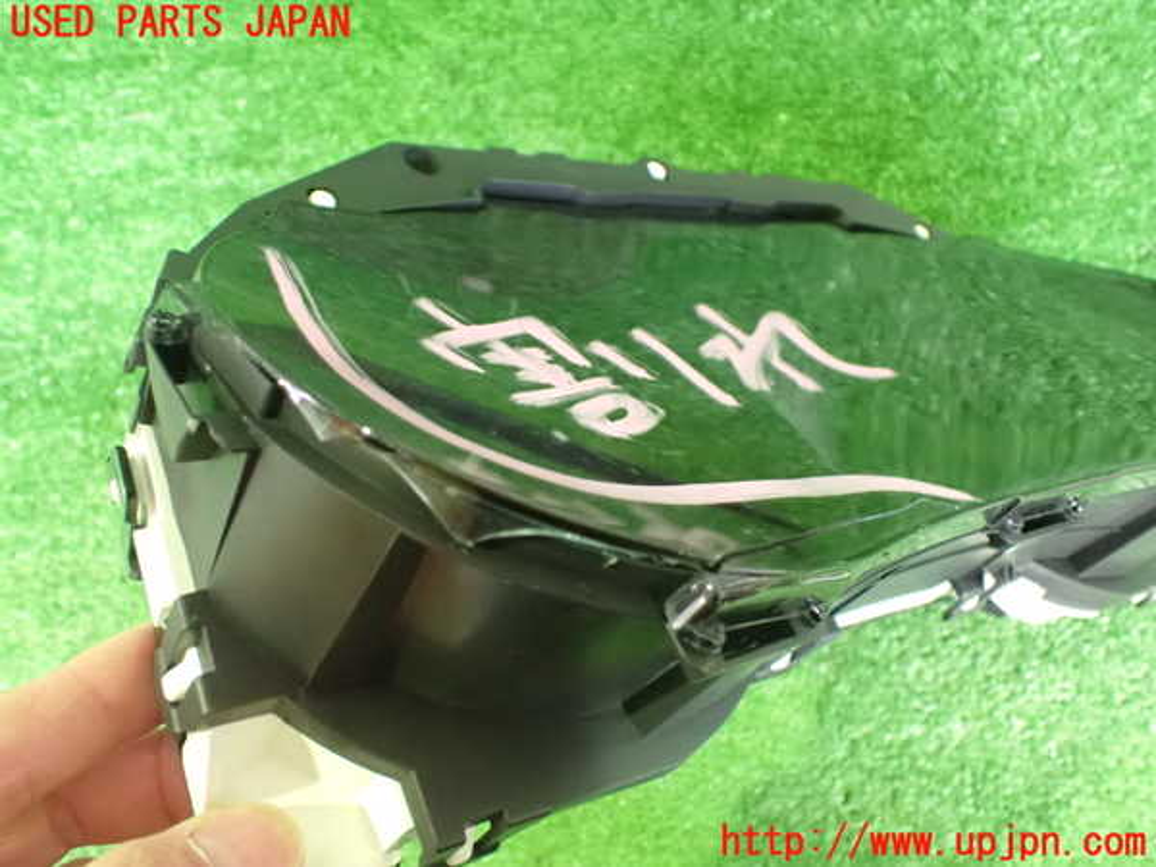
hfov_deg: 60.0
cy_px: 434
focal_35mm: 30
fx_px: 1002
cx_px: 578
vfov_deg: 46.8
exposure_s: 1/25
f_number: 2.3
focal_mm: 5.4
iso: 1600
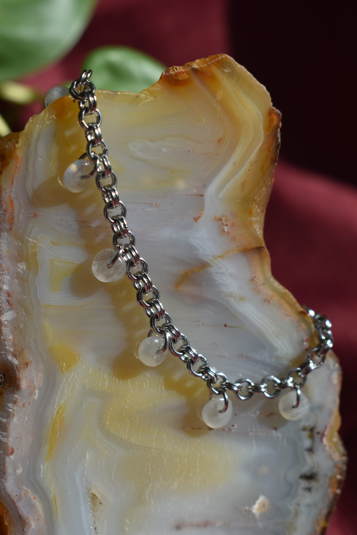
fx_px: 937
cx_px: 178
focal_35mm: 63
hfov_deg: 21.6
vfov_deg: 31.9
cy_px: 268
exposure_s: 1/320
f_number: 8
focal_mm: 42
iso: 100
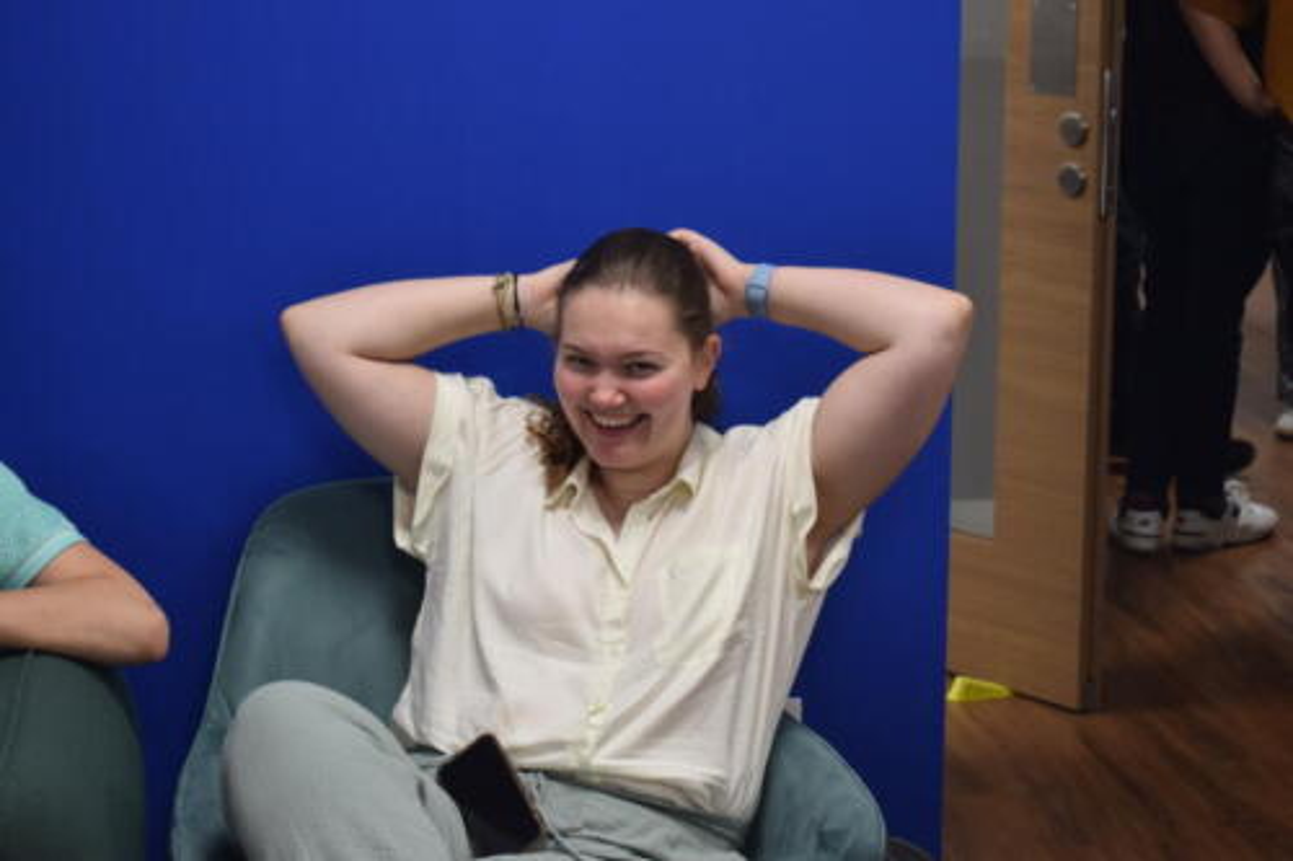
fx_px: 2962
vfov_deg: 16.5
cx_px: 646
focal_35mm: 82
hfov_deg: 24.6
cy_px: 430
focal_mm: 55
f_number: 5.6
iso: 900
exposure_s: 1/60
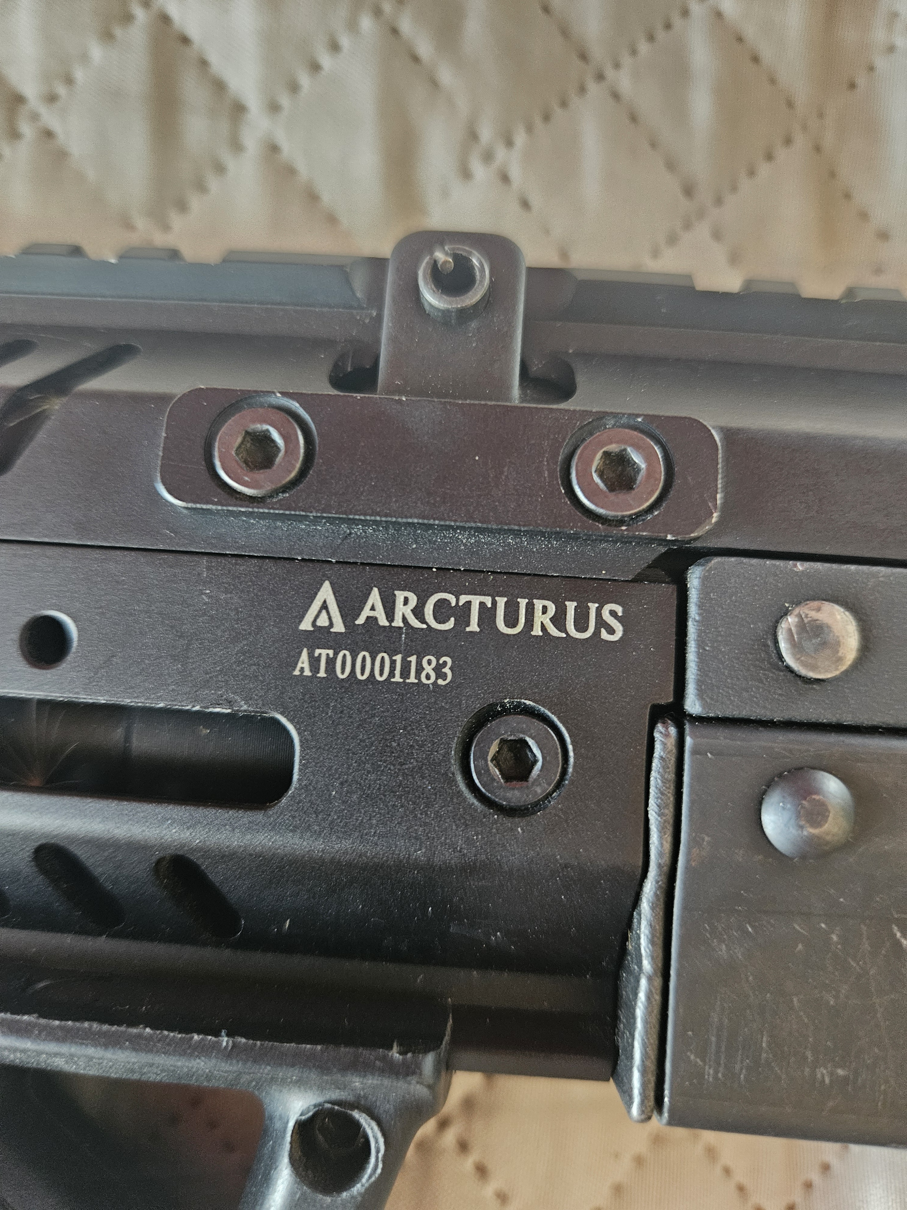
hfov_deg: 58.9
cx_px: 454
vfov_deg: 73.9
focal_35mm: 23
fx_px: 804
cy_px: 605
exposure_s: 1/50.3
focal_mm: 5.4
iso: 640
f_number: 1.8
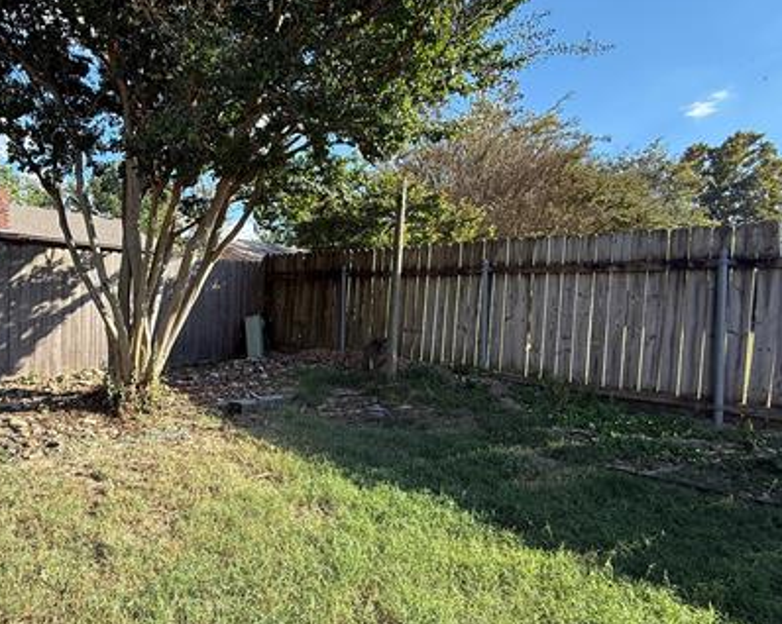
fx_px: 509
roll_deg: -0.9
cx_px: 251
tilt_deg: +0.7
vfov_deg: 63.1
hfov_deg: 72.5
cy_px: 322
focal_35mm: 22
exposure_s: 1/490
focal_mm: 2.22
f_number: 2.2
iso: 50
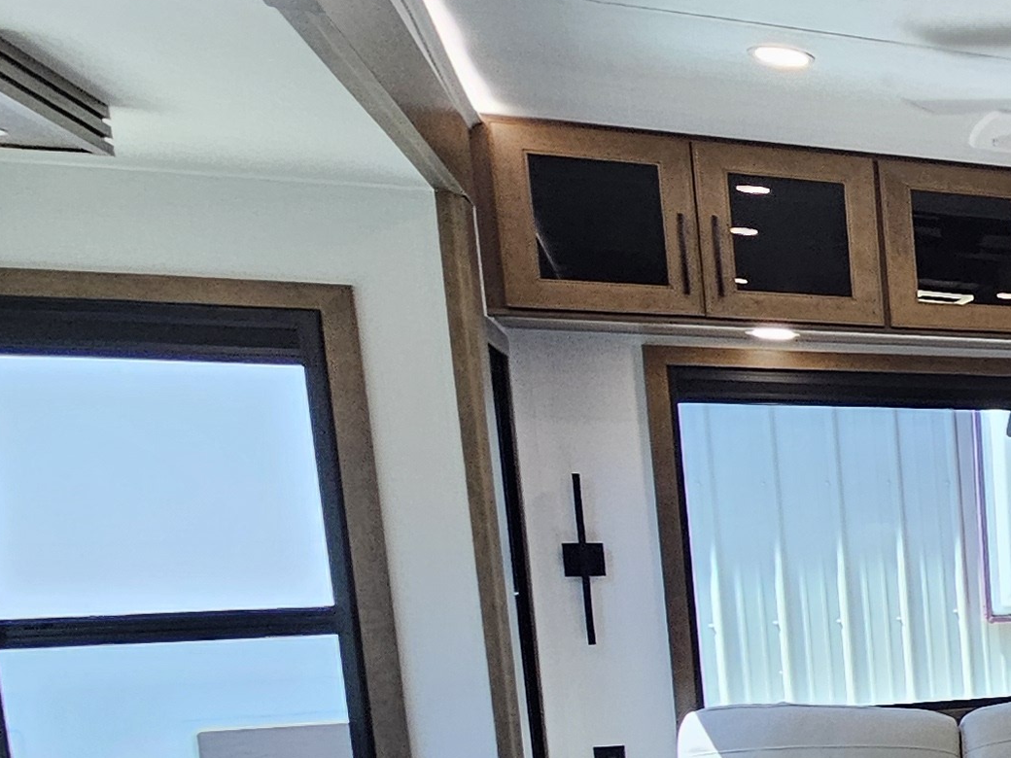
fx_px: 1460
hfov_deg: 22.7
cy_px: 697
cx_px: 1794
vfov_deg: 27.9
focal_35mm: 50
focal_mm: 2.2
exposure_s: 1/60
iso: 100
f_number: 2.2
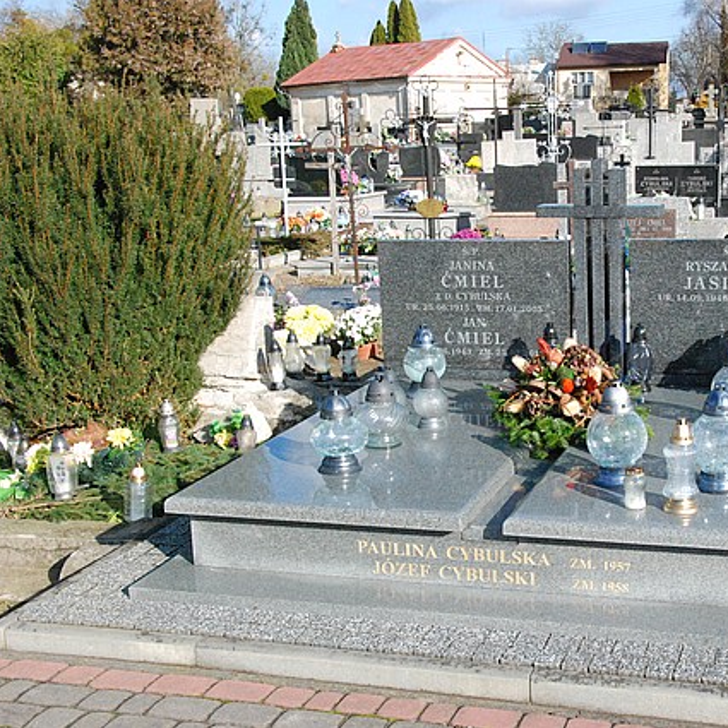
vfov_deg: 34.0
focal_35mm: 50
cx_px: 533
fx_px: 1190
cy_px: 365
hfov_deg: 33.4
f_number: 9
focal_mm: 26
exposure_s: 1/1600
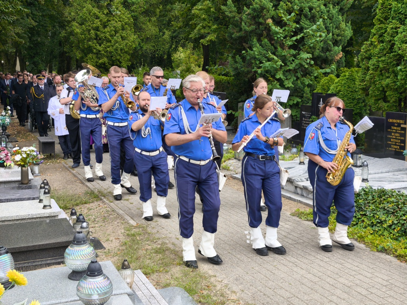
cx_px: 204
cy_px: 152
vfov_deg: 31.5
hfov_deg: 41.2
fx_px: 541
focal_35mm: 46
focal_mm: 6.57
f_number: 1.6
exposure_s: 1/792
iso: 50
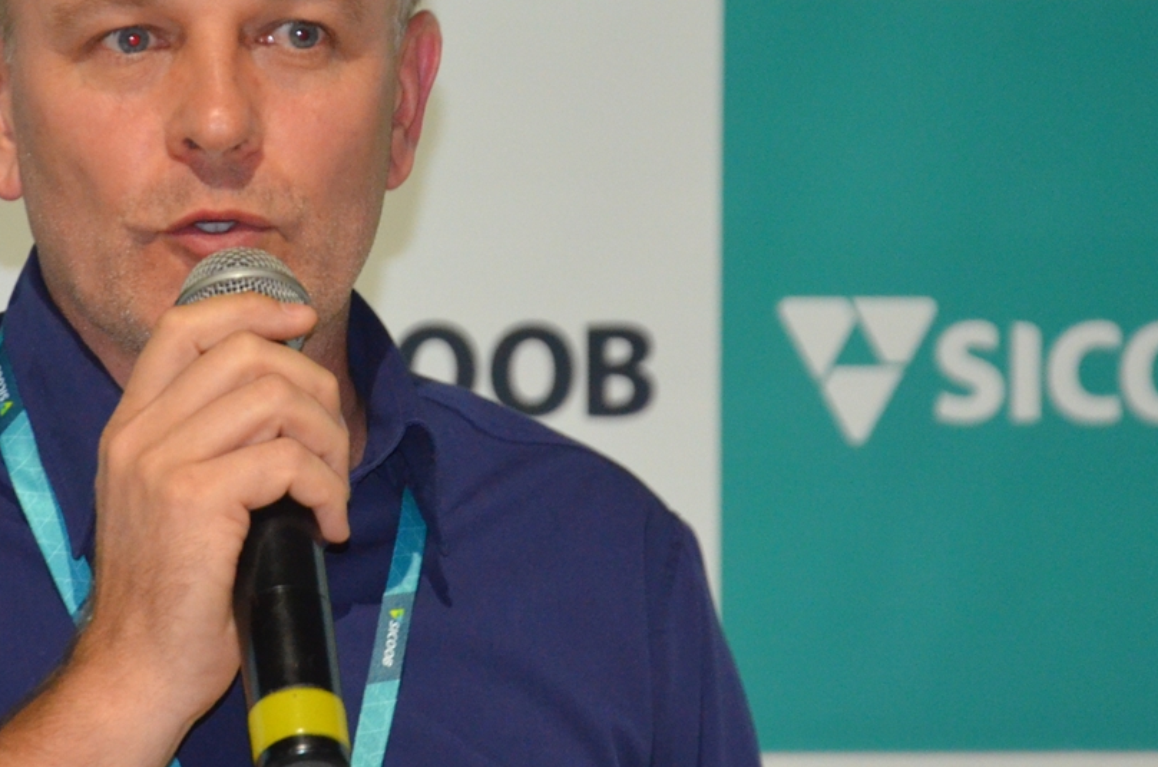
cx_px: 331
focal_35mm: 312
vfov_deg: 4.4
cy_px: 334
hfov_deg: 6.6
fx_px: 10014
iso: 2500
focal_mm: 105
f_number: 5.6
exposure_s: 1/60
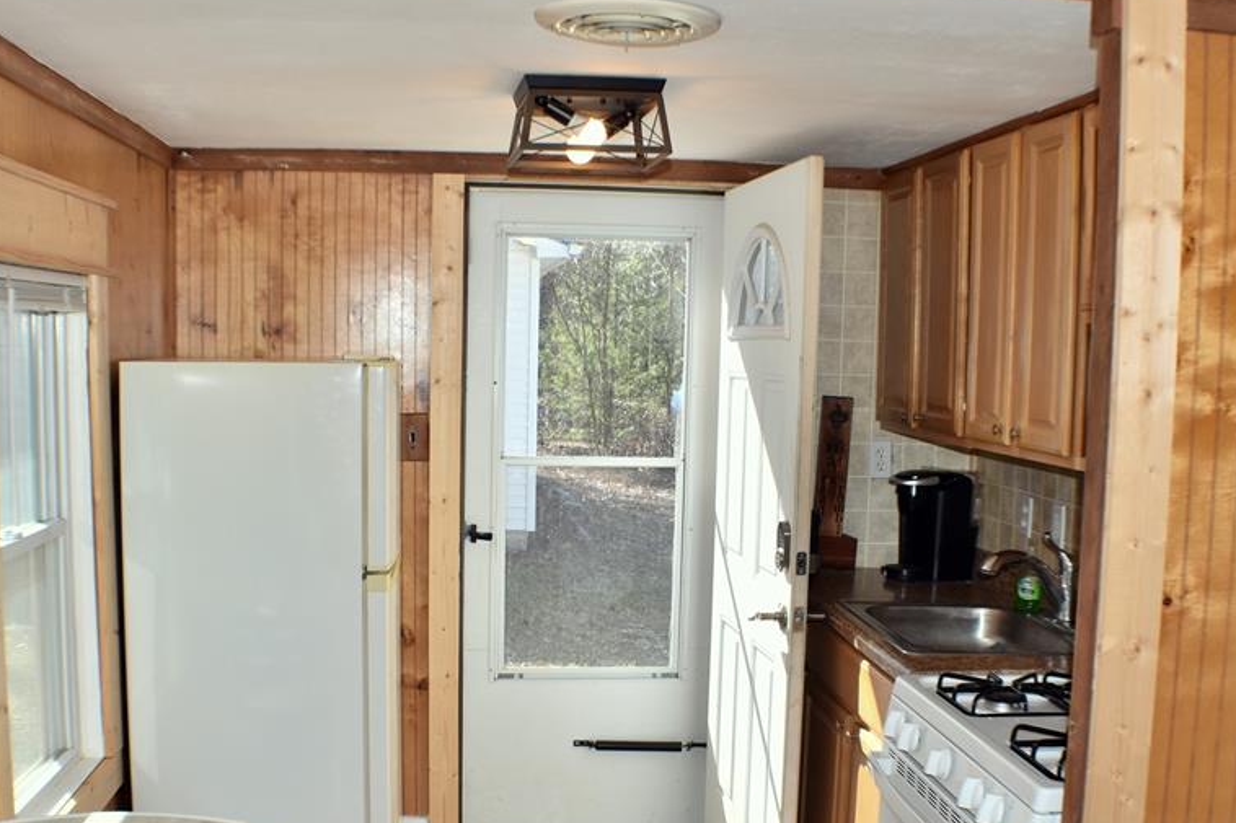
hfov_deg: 39.1
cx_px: 589
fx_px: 1739
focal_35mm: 51
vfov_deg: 26.5
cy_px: 533
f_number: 5.6
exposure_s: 1/125
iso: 100
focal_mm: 25
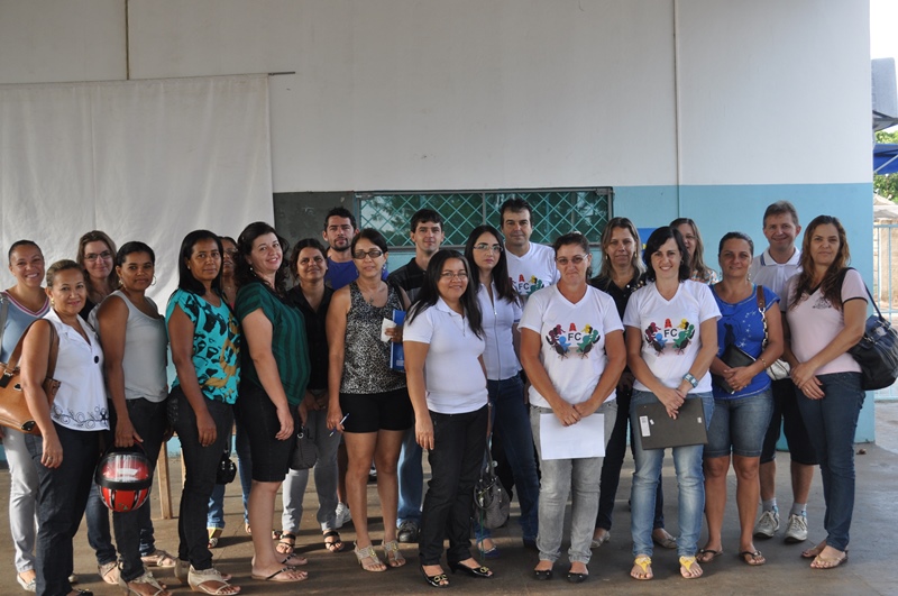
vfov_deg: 28.0
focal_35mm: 48
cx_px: 449
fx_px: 1196
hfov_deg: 41.2
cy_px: 298
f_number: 5.6
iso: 400
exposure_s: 1/125
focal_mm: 32
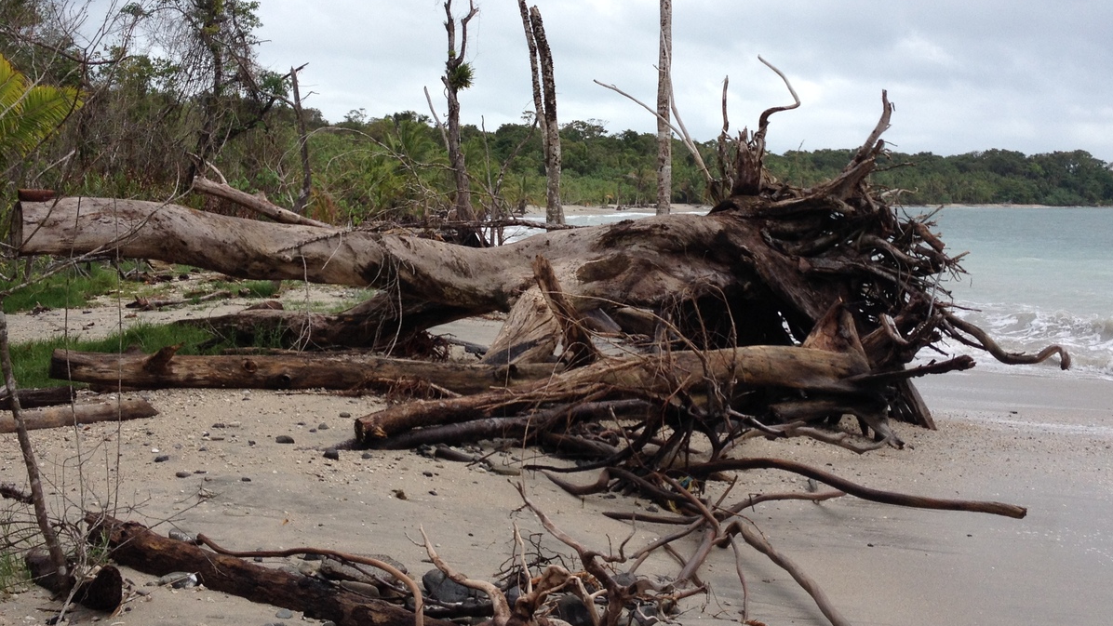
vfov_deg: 23.3
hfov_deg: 40.6
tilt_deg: -2.0
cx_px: 596
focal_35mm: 51
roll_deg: -0.1
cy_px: 176
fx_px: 1505
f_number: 2.4
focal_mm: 4.28
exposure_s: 1/1284
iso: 50
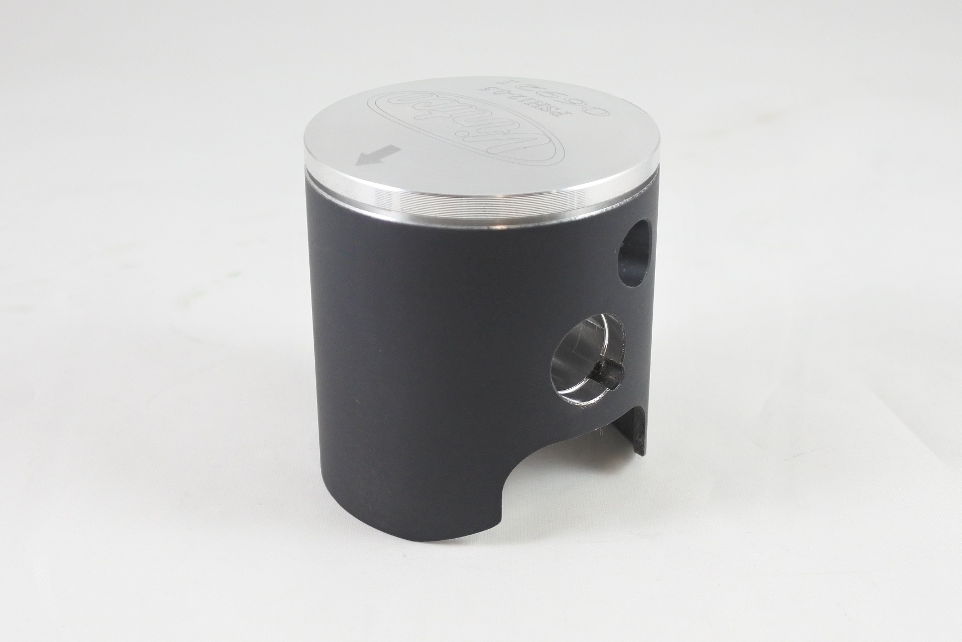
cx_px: 481
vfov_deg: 32.6
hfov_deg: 47.4
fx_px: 1096
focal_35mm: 41
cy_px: 321
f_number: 4.2
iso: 640
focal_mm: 15.3
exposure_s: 1/125
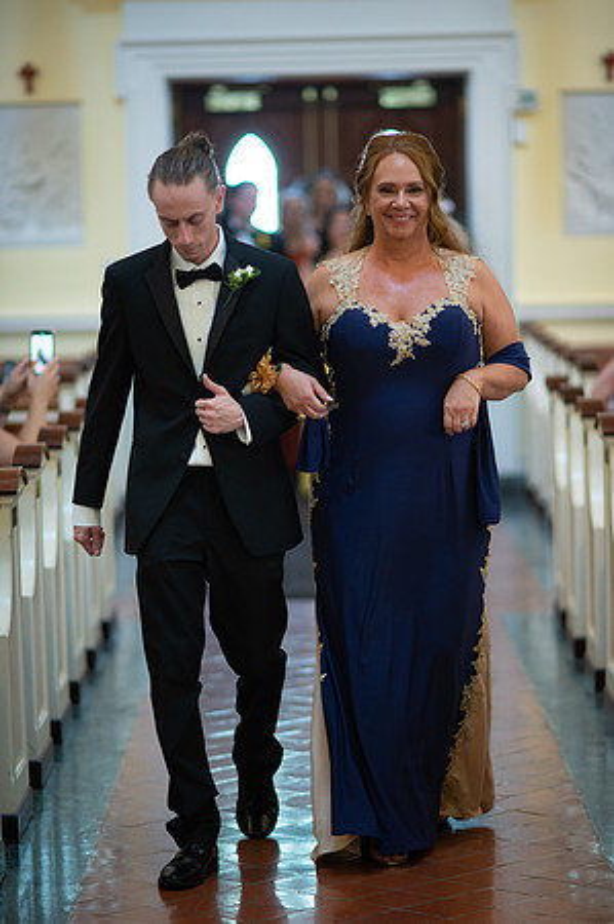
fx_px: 3461
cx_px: 307
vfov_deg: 15.2
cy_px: 462
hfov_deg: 10.1
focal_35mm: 135
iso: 1600
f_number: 2
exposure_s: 1/250
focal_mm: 135
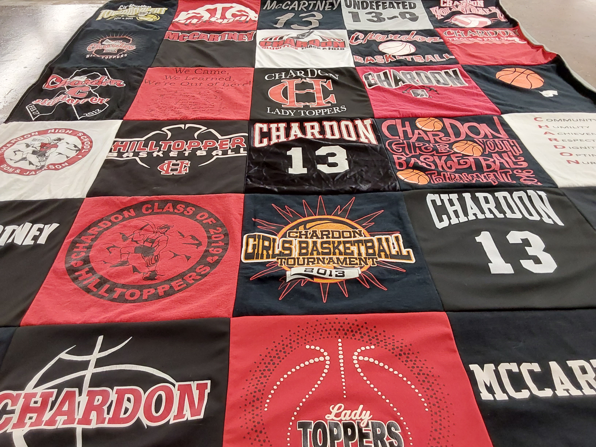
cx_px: 298
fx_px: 482
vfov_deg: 49.7
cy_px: 224
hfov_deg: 63.4
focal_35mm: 28
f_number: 1.9
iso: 250
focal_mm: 2.91
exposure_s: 1/60
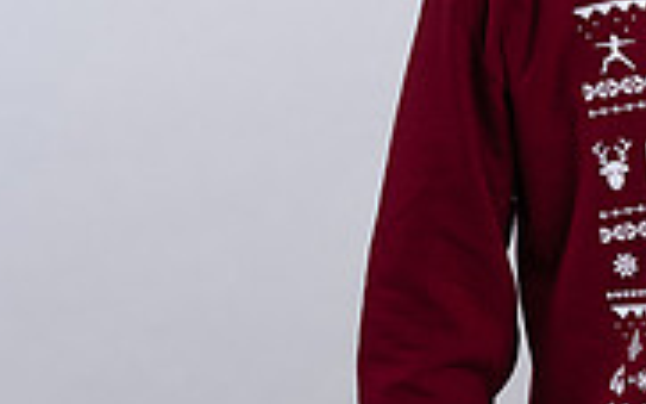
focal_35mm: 278
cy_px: 145
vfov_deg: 4.7
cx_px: 978
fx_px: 4893
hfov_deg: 7.4
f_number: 4
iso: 125
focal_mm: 85
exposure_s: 1/125
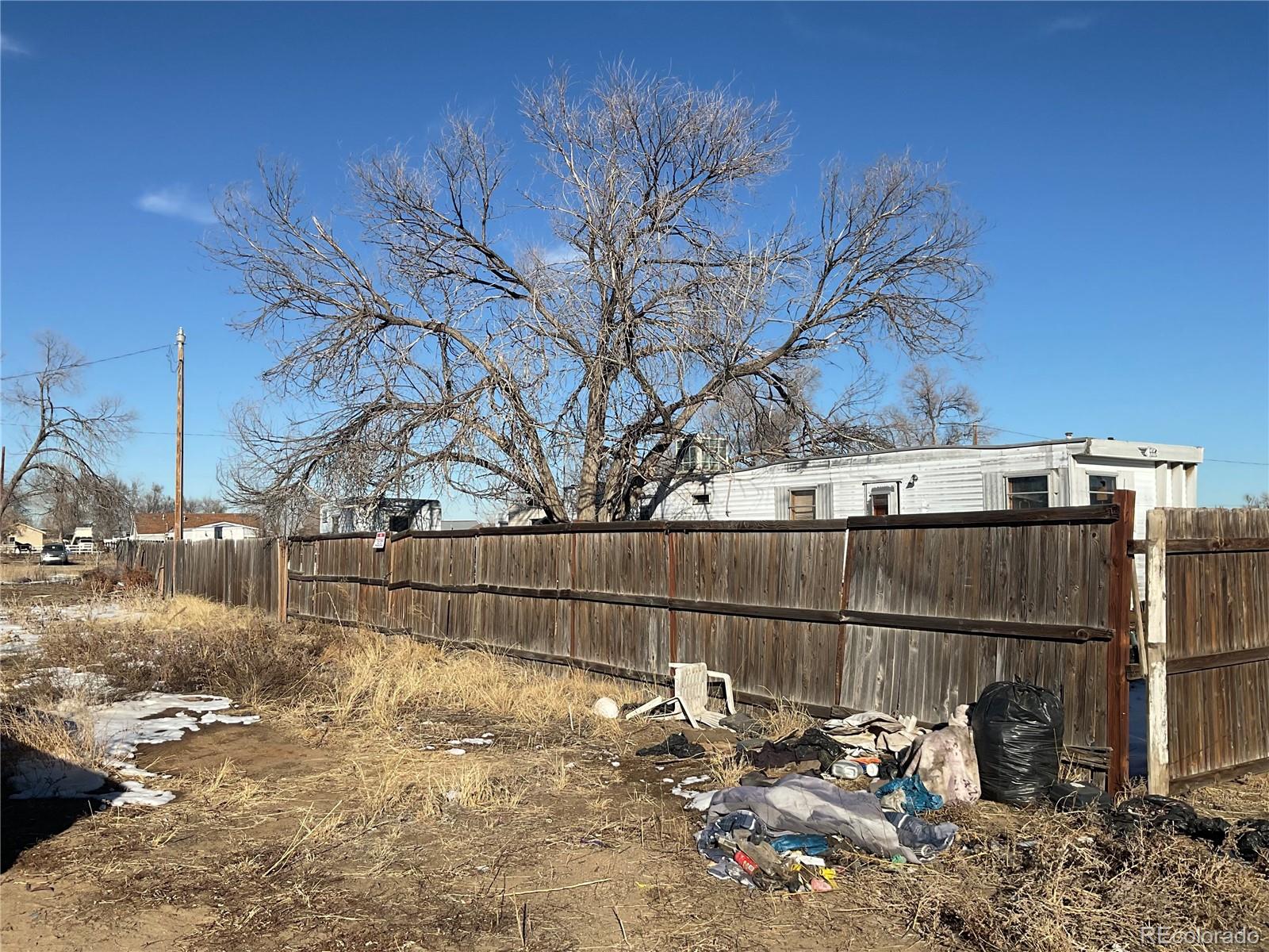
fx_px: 1063
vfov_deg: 48.2
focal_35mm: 29
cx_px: 634
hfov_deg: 61.7
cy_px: 476
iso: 16
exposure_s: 1/2667
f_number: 1.8
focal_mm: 3
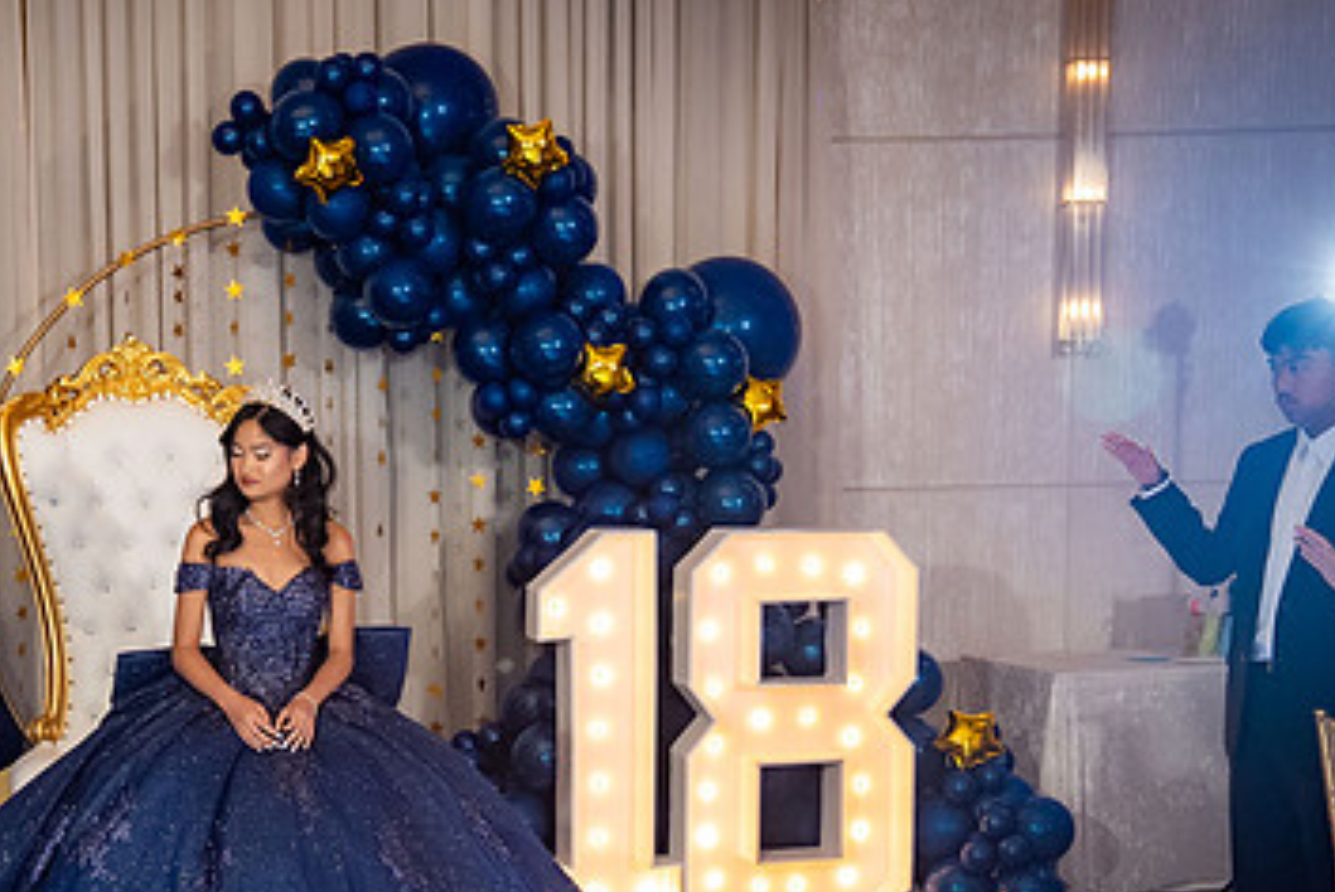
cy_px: 697
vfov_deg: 19.6
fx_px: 2561
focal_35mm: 69
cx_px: 337
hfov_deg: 28.8
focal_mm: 42
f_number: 4
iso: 1250
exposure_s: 1/160
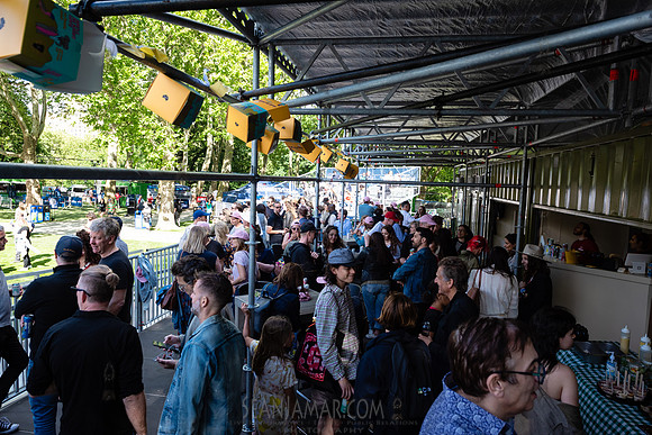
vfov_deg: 53.2
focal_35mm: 24
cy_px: 218
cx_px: 326
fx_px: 435
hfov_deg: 73.7
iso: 200
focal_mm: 24
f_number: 5.6
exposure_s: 1/250
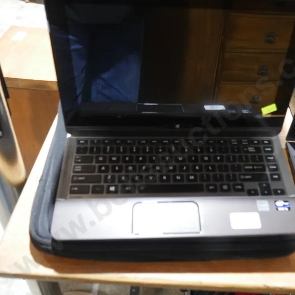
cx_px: 184
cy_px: 147
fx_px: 337
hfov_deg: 46.8
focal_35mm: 35
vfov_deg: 47.2
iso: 1600
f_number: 3.5
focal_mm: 14
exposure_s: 1/60
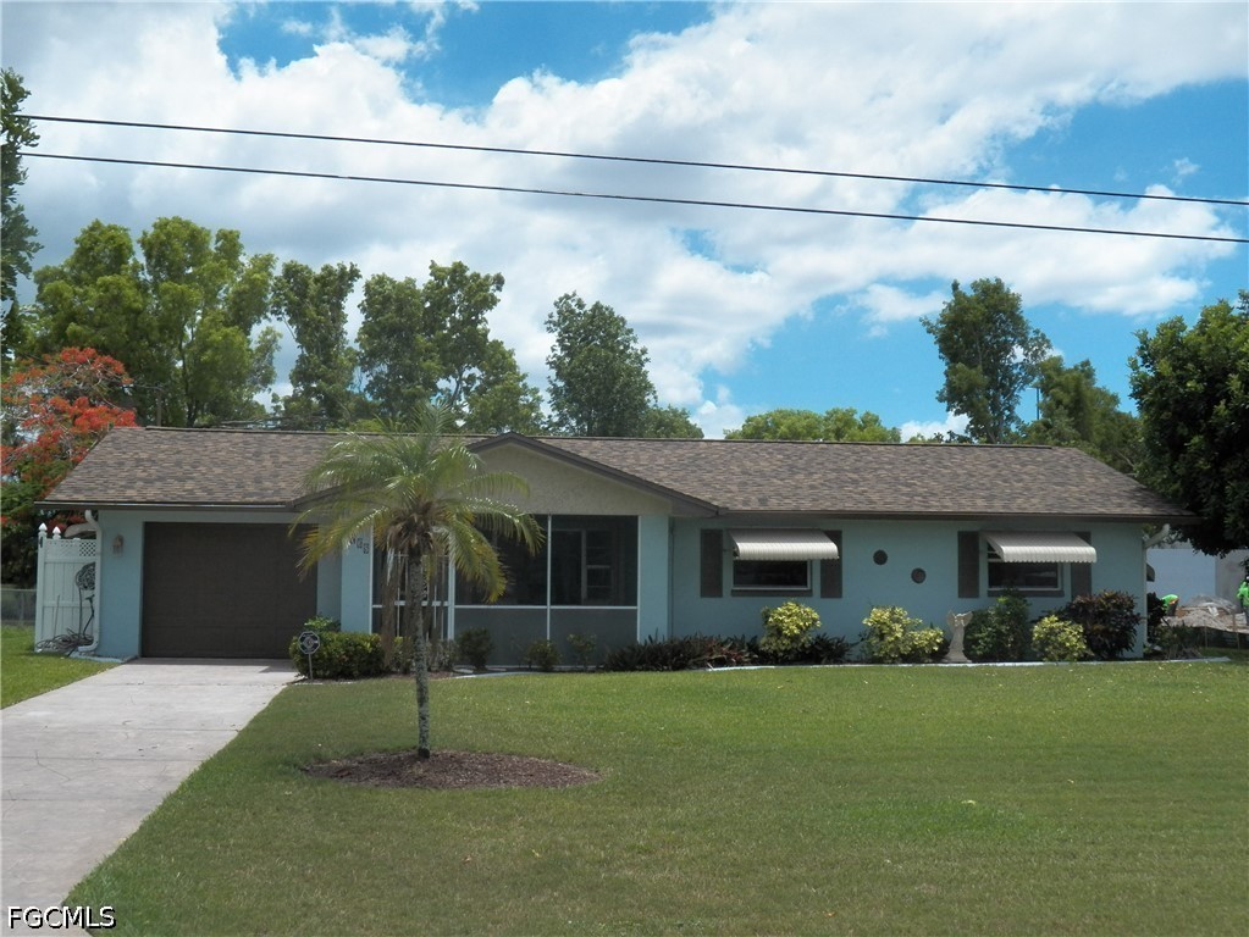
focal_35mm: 40
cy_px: 468
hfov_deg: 46.8
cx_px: 624
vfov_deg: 36.0
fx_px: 1444
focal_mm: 7.1
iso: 125
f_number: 4.5
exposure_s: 1/2000
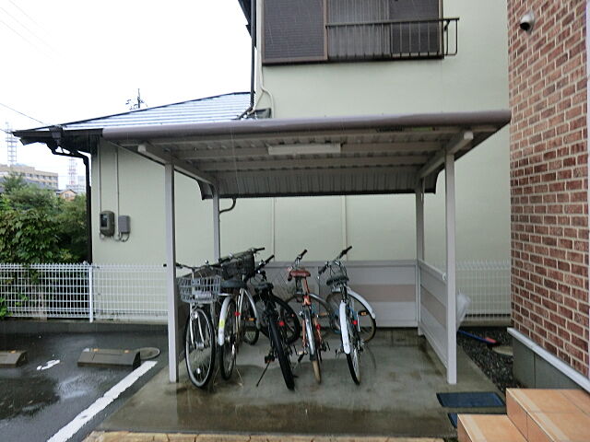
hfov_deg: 71.6
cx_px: 295
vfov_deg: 56.8
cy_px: 221
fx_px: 409
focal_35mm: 24
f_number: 3.2
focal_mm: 4.3
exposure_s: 1/60
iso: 80
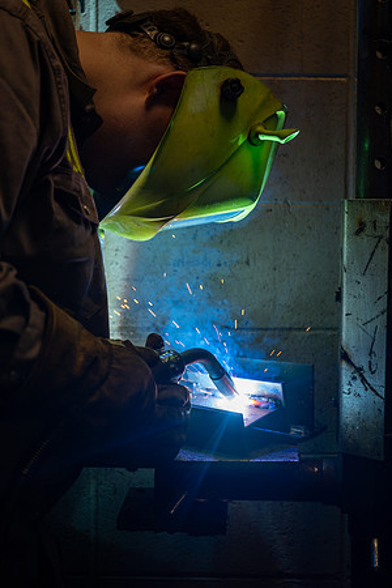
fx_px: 1029
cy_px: 294
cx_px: 196
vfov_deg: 31.9
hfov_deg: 21.6
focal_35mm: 63
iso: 100
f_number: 2.8
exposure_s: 1/320
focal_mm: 63
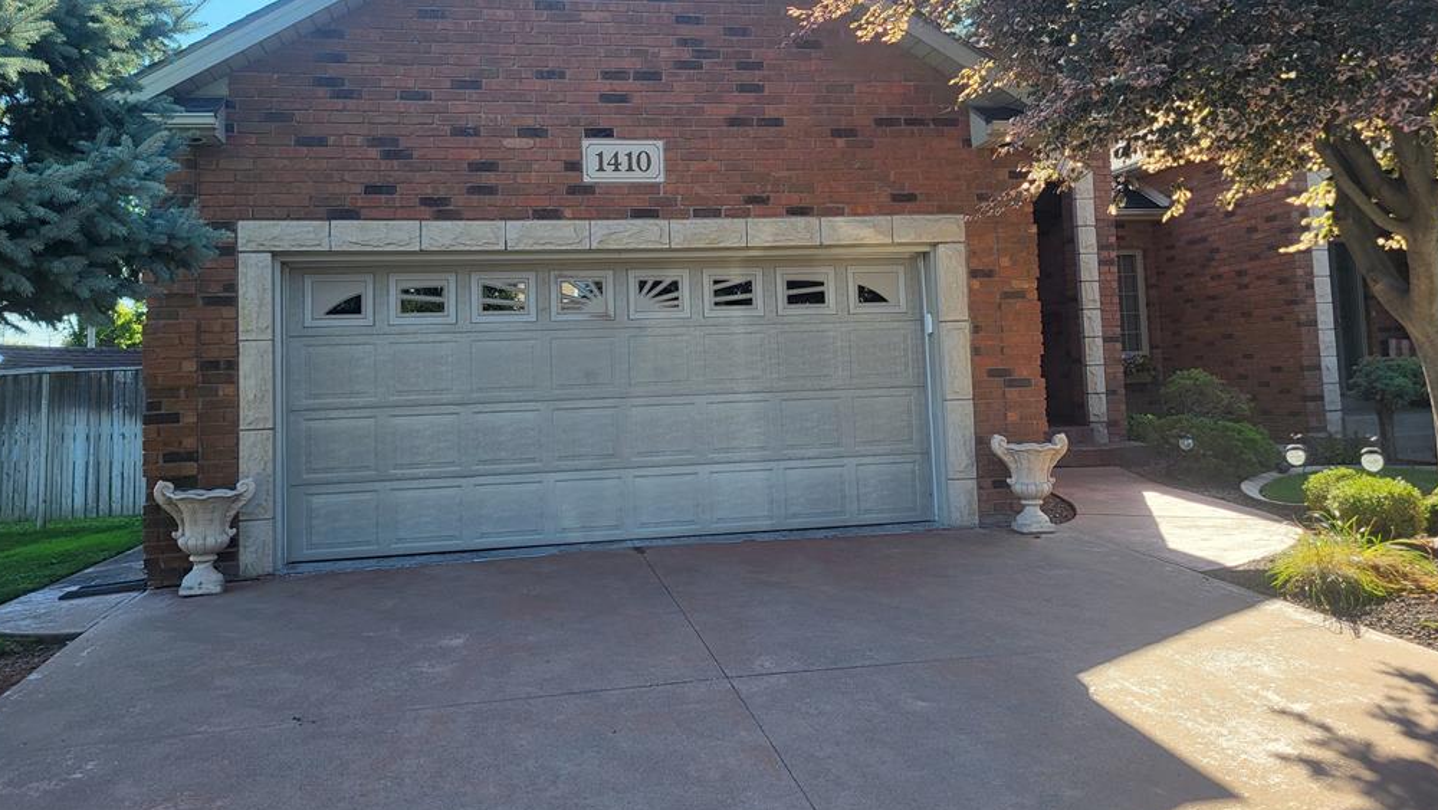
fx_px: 1106
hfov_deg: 66.1
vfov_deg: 39.9
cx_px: 718
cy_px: 298
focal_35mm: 29
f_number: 1.8
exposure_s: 1/643
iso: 40
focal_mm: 5.4
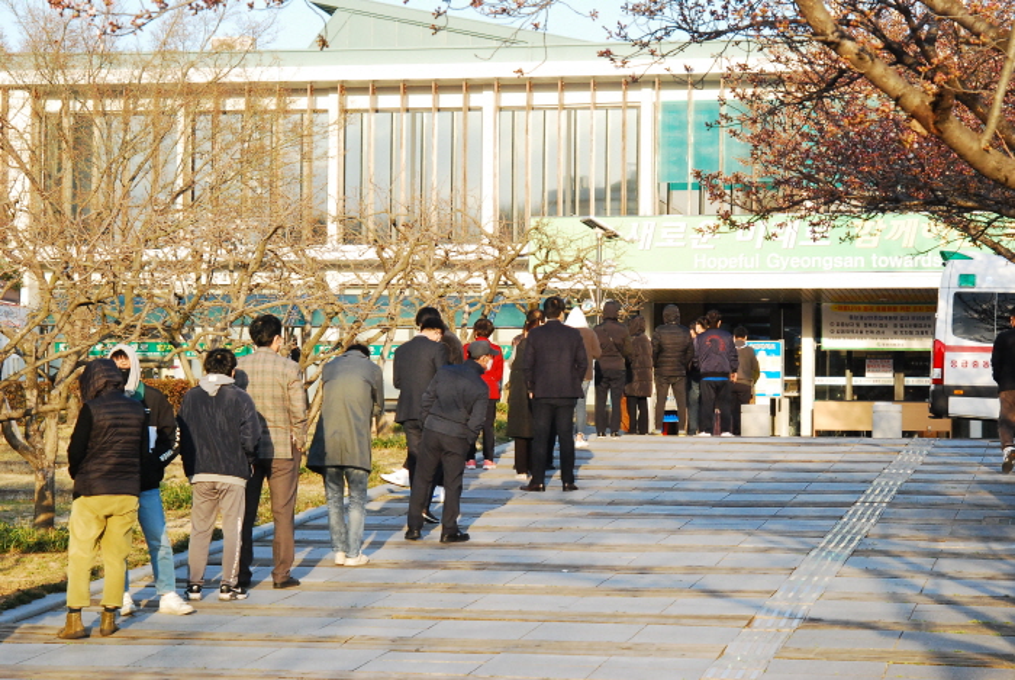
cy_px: 340
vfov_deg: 15.2
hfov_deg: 22.6
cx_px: 508
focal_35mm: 90
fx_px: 2541
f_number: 10
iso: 1000
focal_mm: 60
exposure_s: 1/400
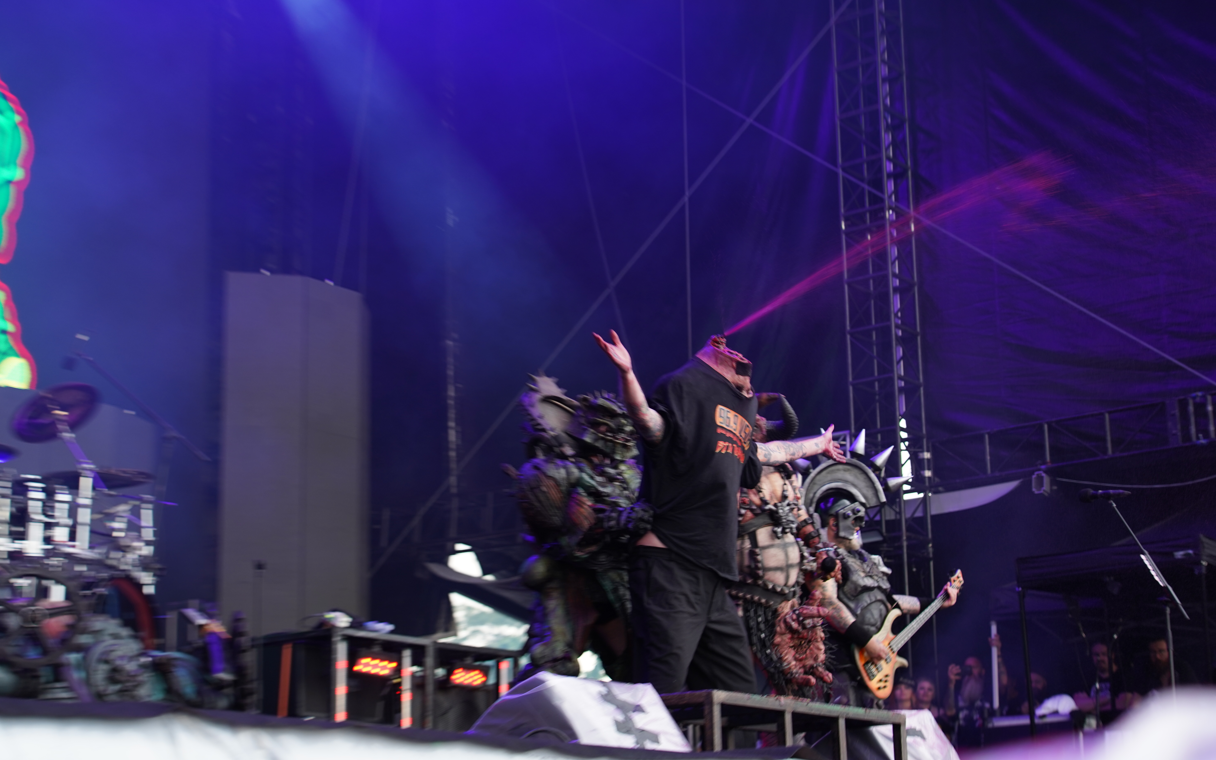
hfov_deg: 32.5
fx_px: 2088
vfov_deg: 20.6
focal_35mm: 63
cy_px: 400
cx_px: 607
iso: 320
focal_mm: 61
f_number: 4
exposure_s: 1/125
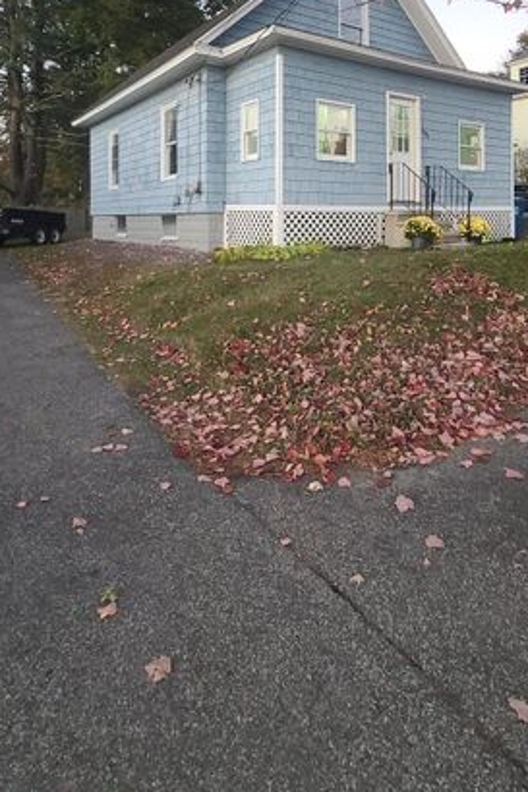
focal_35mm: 22
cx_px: 277
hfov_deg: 57.2
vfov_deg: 74.1
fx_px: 484
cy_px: 217
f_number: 2.2
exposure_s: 1/30
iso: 400
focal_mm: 2.2
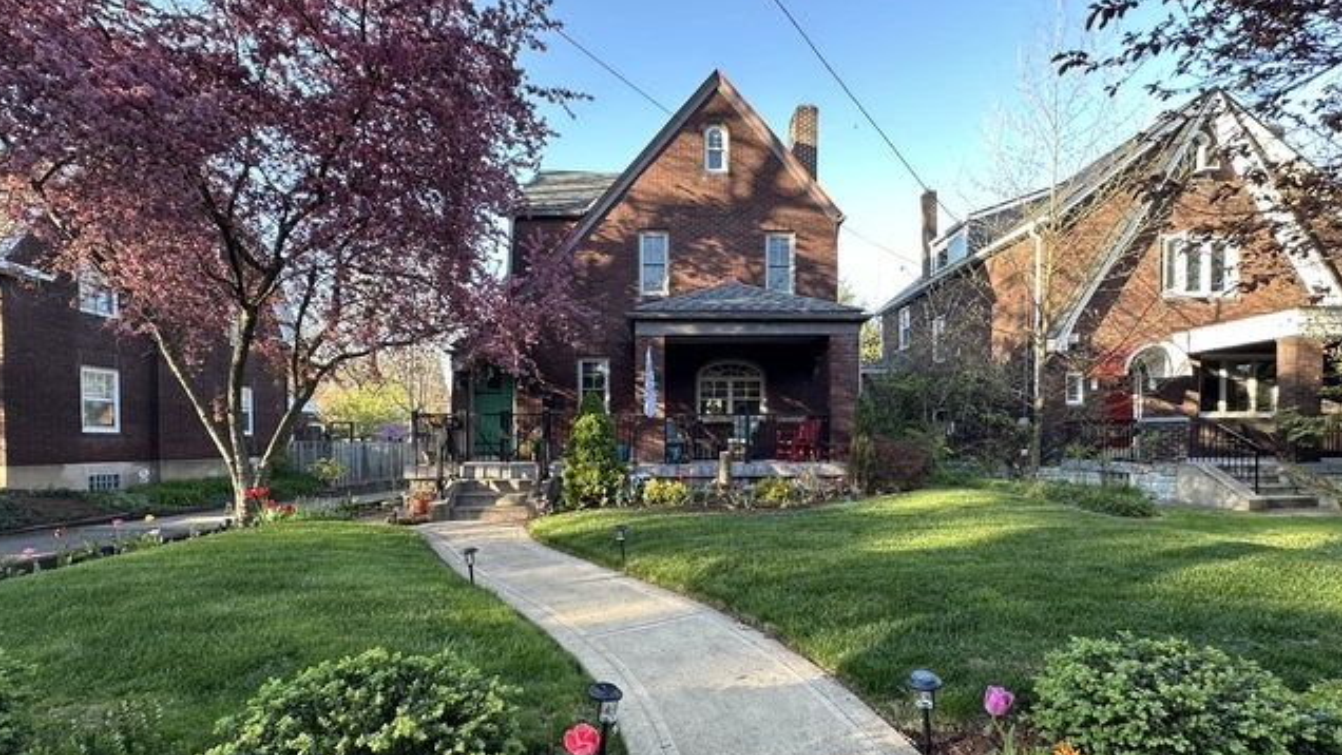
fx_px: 569
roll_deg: +0.3
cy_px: 453
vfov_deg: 66.5
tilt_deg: -0.5
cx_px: 670
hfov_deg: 99.4
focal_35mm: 16
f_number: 2.2
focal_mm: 2.22
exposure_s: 1/99
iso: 50
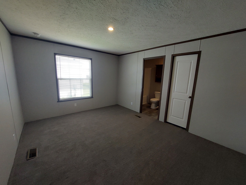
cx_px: 123
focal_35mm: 13
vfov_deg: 89.9
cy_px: 92
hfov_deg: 106.2
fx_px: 92
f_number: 2.2
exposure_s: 1/60
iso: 100
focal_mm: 1.74
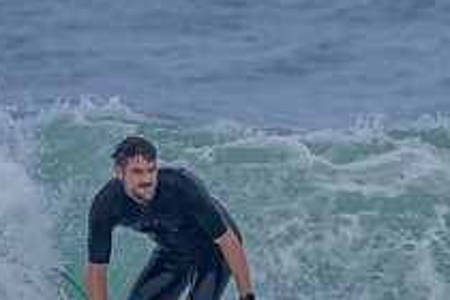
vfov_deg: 0.5
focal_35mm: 2976
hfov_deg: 0.7
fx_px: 37197
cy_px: 299
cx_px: 310
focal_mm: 800
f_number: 11
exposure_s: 1/2000
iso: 720
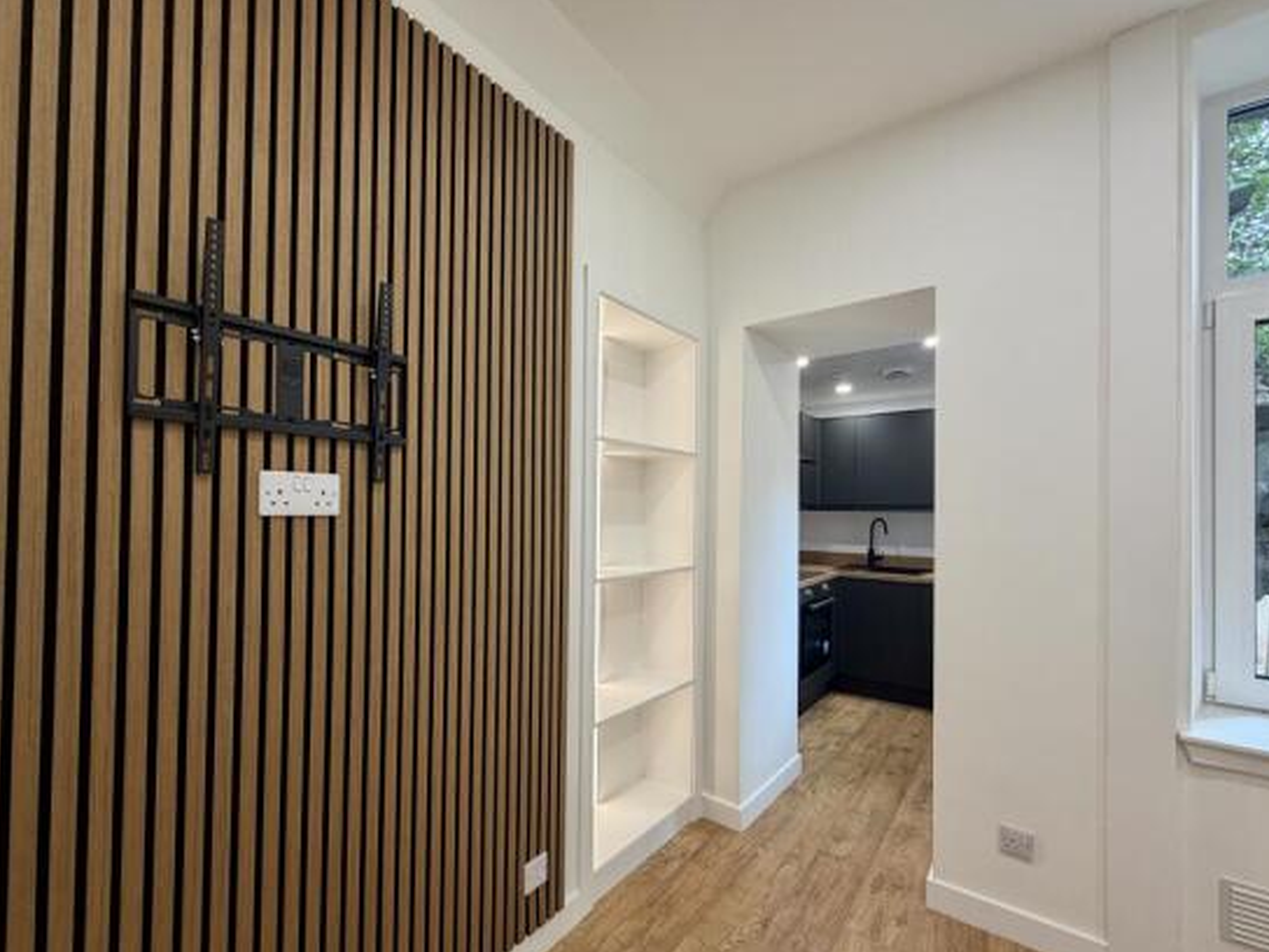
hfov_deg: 98.2
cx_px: 636
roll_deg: -0.5
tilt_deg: +1.2
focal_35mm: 15
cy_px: 500
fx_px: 550
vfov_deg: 81.7
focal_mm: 2.22
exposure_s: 1/100
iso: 160
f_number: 2.2
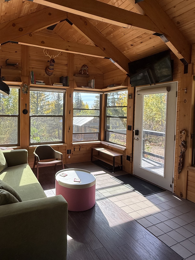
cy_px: 118
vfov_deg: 76.2
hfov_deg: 59.5
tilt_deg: -1.8
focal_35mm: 22
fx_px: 165
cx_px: 63
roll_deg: -1.4
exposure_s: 1/319
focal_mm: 2.22
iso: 64
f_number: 2.2
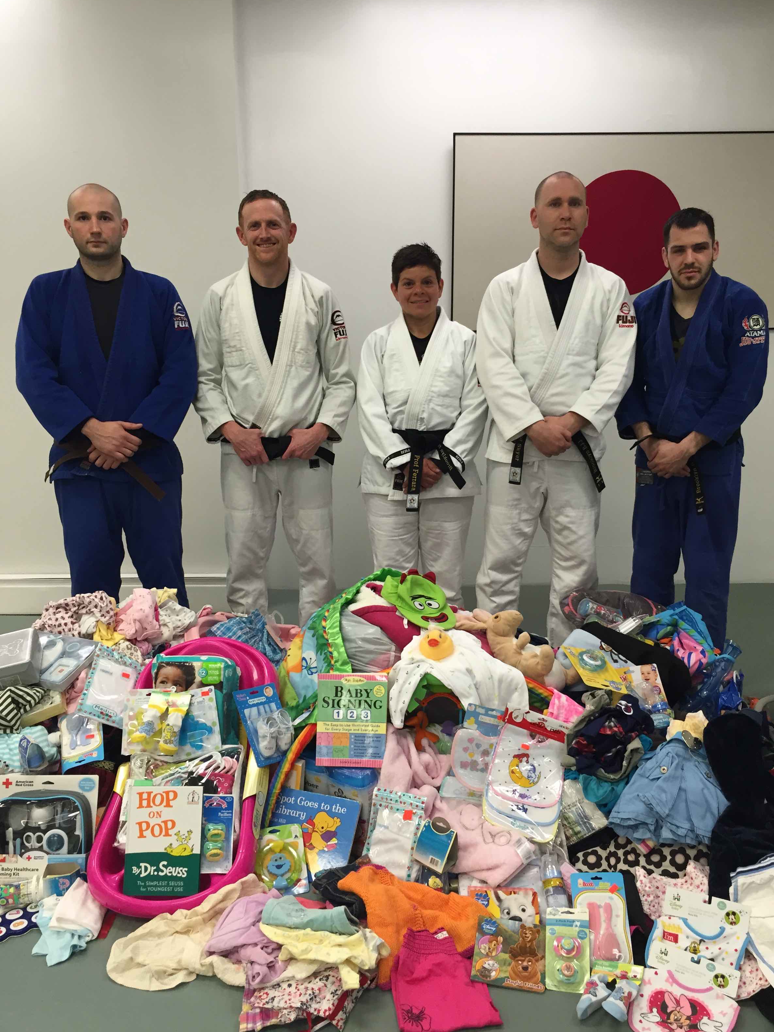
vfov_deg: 60.0
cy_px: 519
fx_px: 894
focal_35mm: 30
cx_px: 395
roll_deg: +0.9
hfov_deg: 46.8
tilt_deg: -12.7
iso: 40
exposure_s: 1/30
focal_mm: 4.15
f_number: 2.2
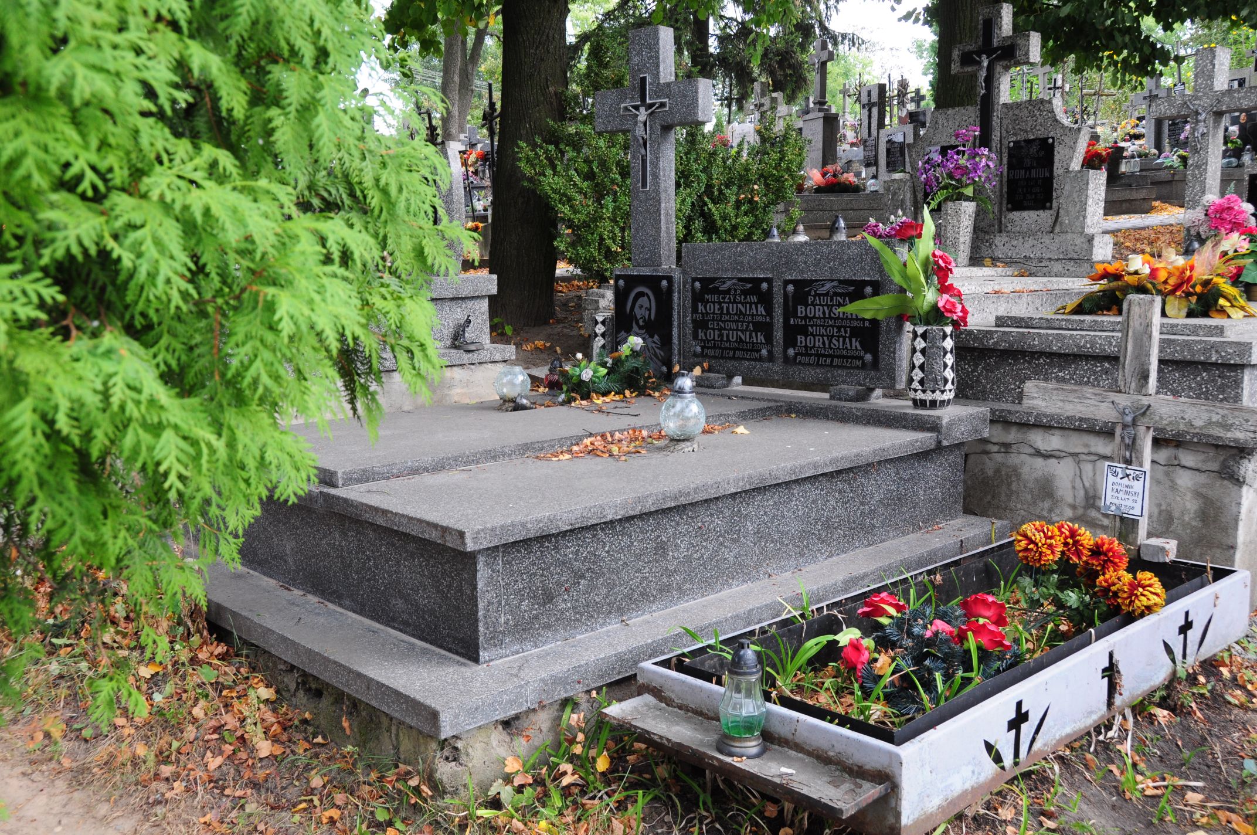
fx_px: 1151
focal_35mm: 33
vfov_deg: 39.9
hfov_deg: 57.3
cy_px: 418
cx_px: 628
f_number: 7.1
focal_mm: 22
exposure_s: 1/80
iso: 400
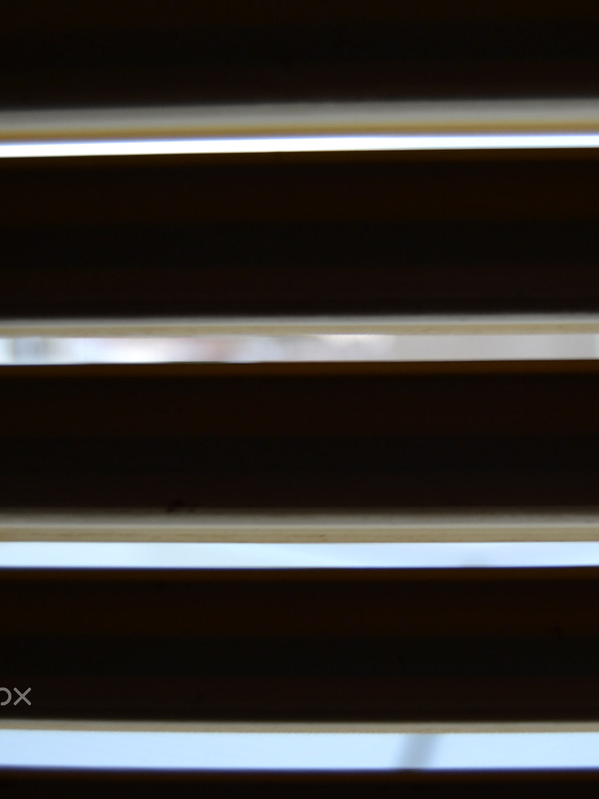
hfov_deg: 21.5
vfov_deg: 28.7
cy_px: 401
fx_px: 1563
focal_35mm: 68
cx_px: 448
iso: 200
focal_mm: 31
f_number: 4.5
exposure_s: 1/10
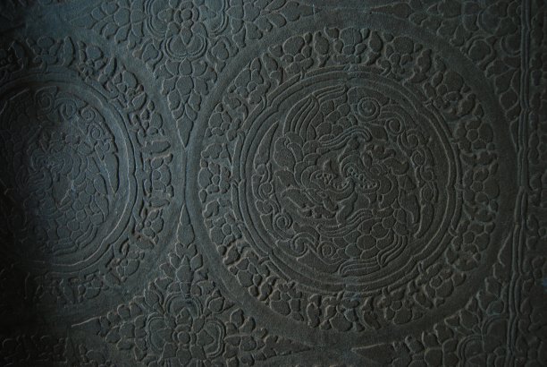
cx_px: 274
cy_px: 184
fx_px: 456
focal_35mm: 30
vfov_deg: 43.7
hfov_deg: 61.9
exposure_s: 1/25
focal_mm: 20
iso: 200
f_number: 4
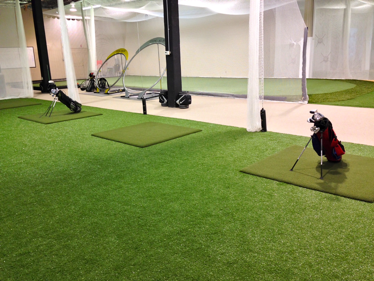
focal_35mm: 33
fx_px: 357
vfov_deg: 42.9
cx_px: 187
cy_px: 140
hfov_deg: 55.4
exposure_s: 1/20
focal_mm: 4.12
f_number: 2.4
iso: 64
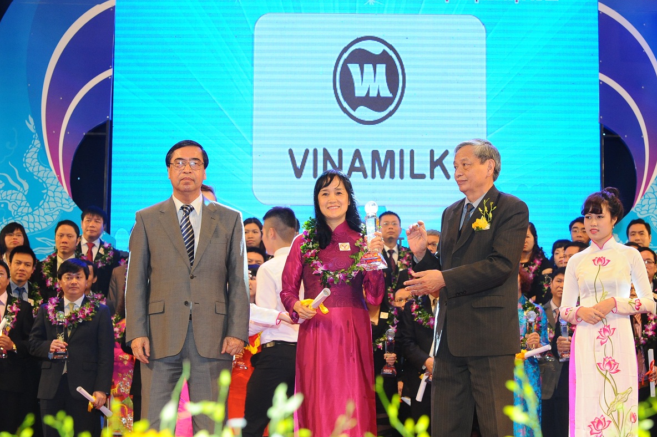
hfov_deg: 18.0
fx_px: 2079
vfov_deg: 12.0
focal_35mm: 114
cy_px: 181
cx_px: 345
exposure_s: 1/250
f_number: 5.6
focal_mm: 90
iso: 2000
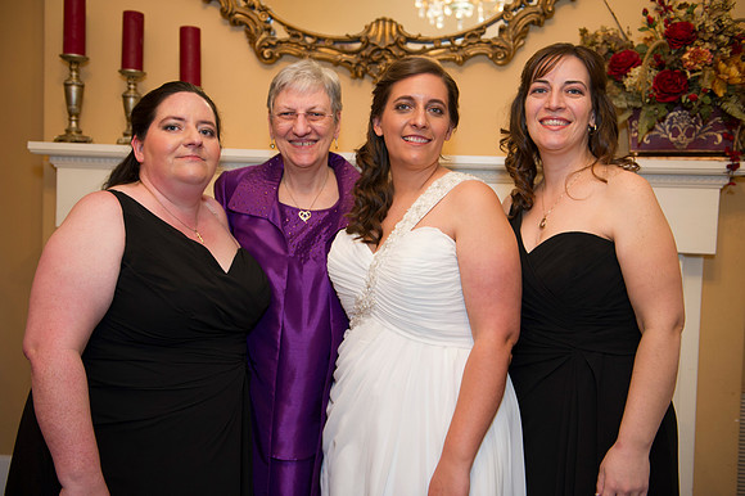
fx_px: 786
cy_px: 248
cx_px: 372
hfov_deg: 50.7
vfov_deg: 35.0
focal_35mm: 38
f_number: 3.2
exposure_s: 1/50
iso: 800
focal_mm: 38
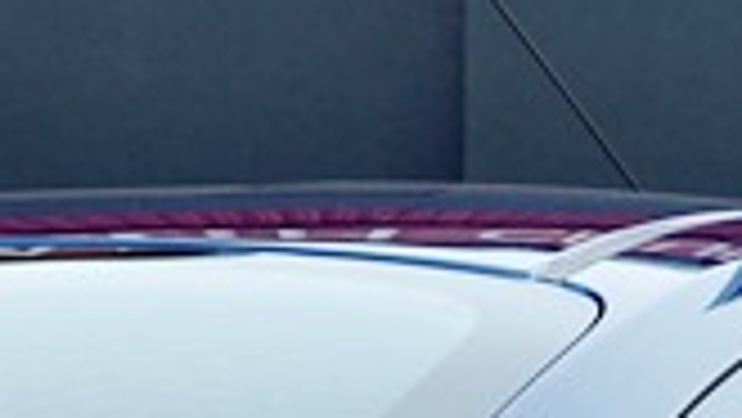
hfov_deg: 4.4
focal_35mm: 488
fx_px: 9606
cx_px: 157
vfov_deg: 2.5
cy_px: 1052
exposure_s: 1/8
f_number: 8
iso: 100
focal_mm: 50
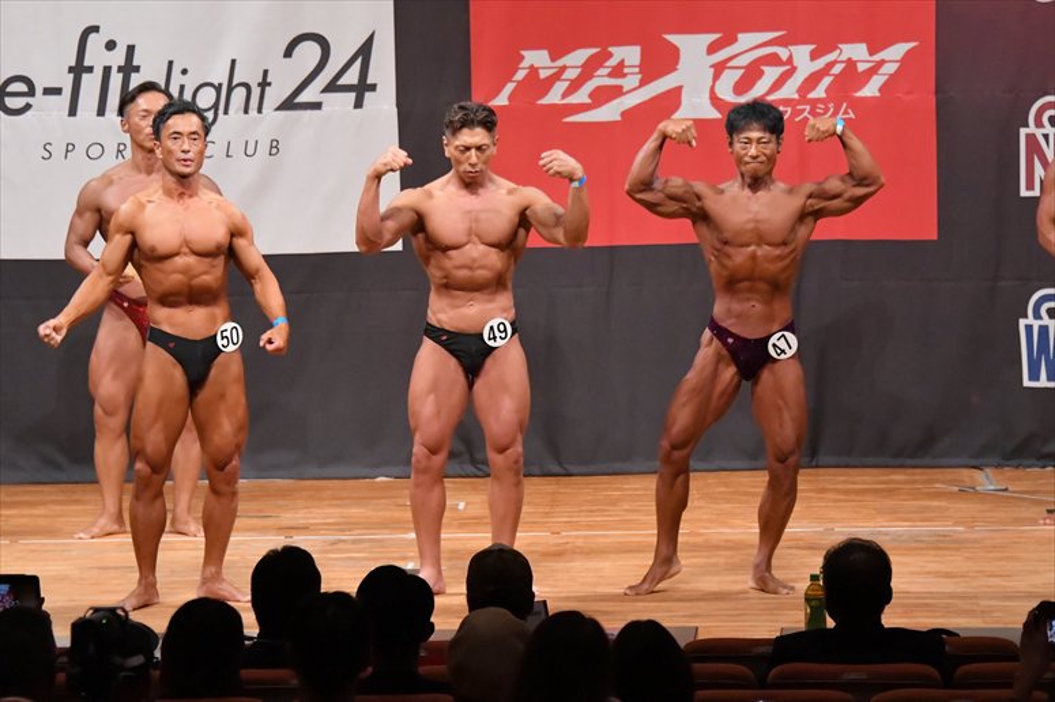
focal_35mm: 202
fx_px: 5917
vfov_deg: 6.8
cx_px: 528
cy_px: 351
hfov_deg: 10.2
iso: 9000
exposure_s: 1/400
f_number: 5.6
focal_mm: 135
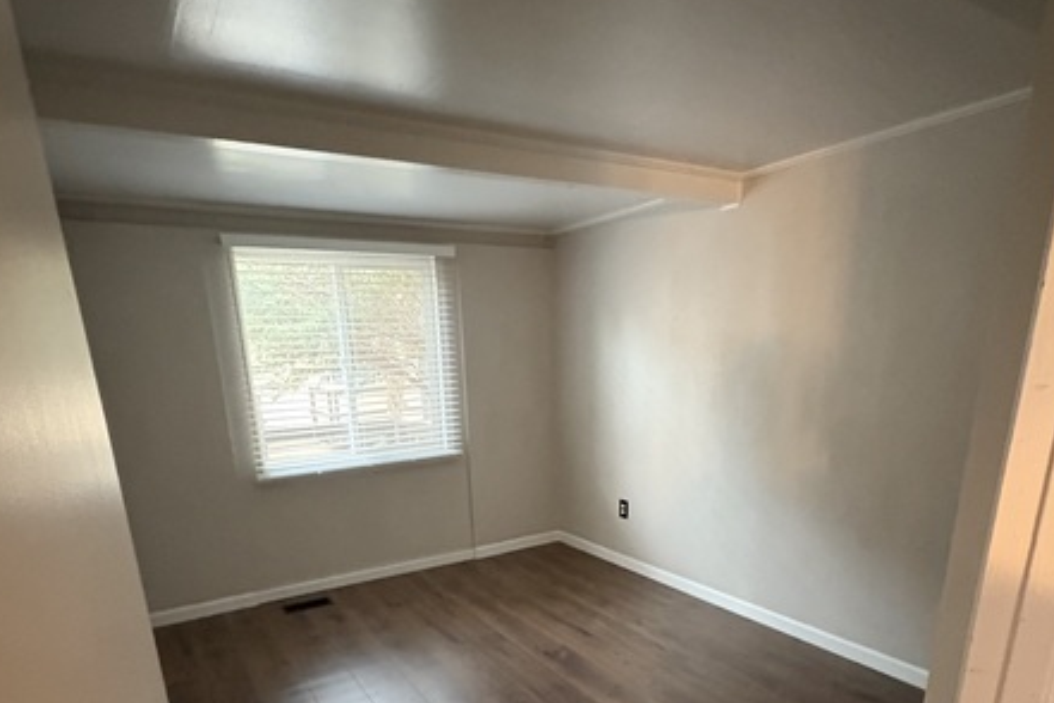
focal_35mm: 22
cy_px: 551
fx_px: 644
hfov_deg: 78.6
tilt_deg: -15.7
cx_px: 523
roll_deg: +1.8
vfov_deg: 53.8
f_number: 2.2
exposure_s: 1/40
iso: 1000
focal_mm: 2.22
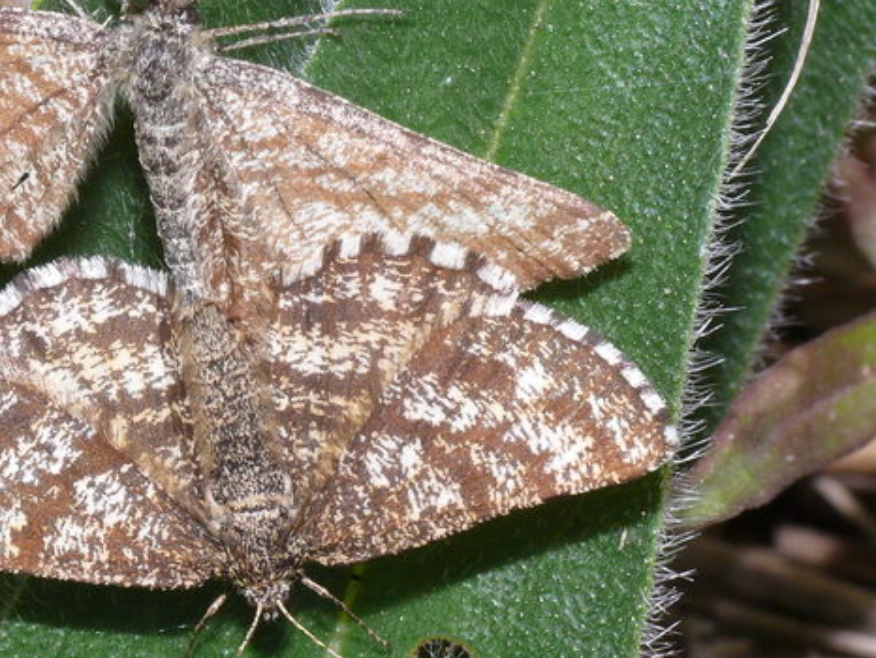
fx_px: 6532
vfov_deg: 5.8
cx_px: 172
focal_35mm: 258
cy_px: 265
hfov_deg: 7.7
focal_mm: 29.8
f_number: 11
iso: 200
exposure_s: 1/640
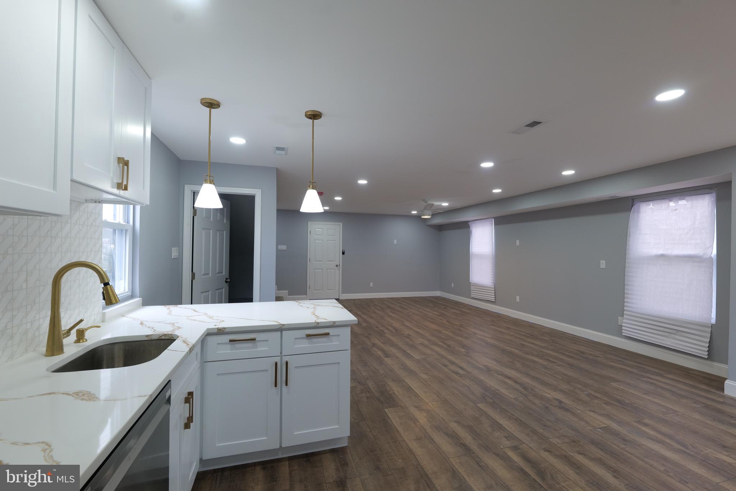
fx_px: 307
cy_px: 246
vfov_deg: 77.3
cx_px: 368
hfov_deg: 100.4
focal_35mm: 15
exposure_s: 1/30
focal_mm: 15
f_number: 8
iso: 800
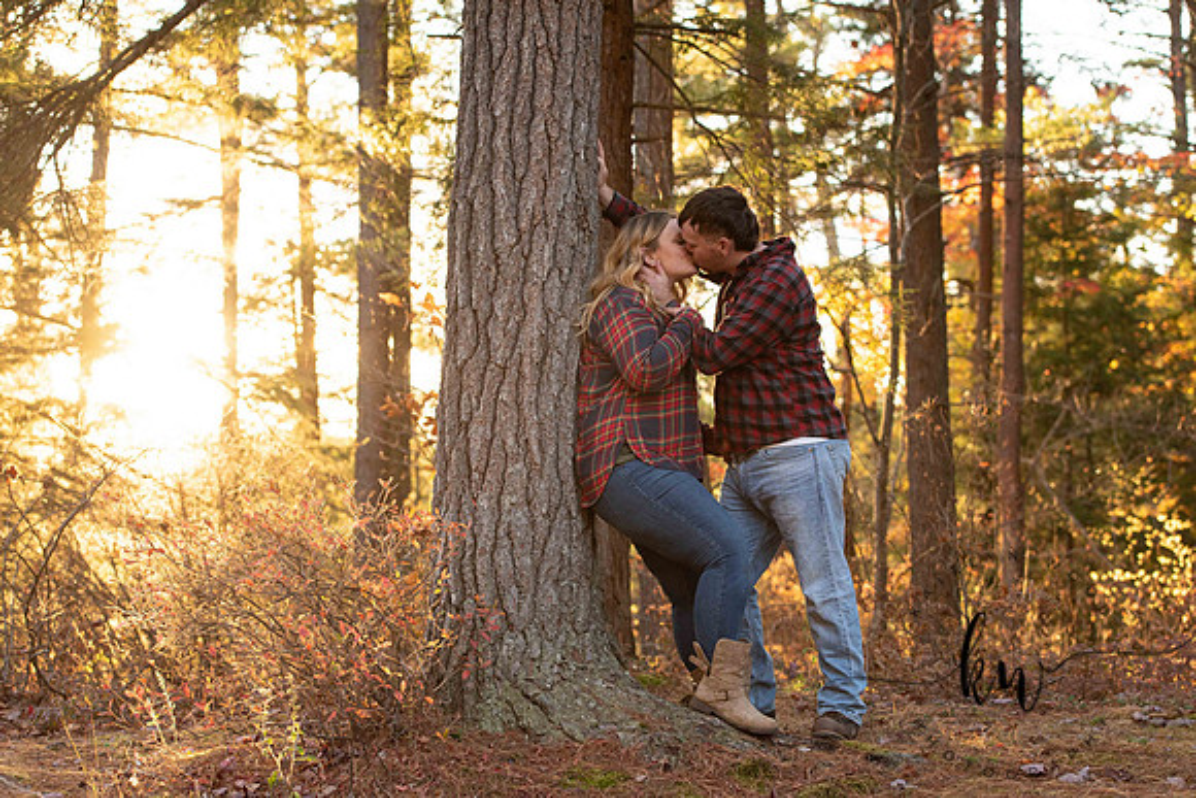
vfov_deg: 18.5
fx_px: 2445
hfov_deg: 27.5
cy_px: 399
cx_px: 598
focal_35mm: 74
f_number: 3.5
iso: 500
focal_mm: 70
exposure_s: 1/250
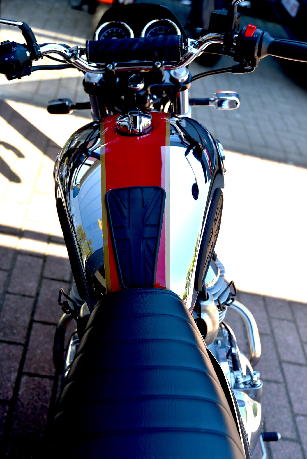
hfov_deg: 28.1
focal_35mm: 48
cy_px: 230
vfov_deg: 41.1
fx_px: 613
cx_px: 154
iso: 100
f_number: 4.5
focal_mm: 48
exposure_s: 1/80
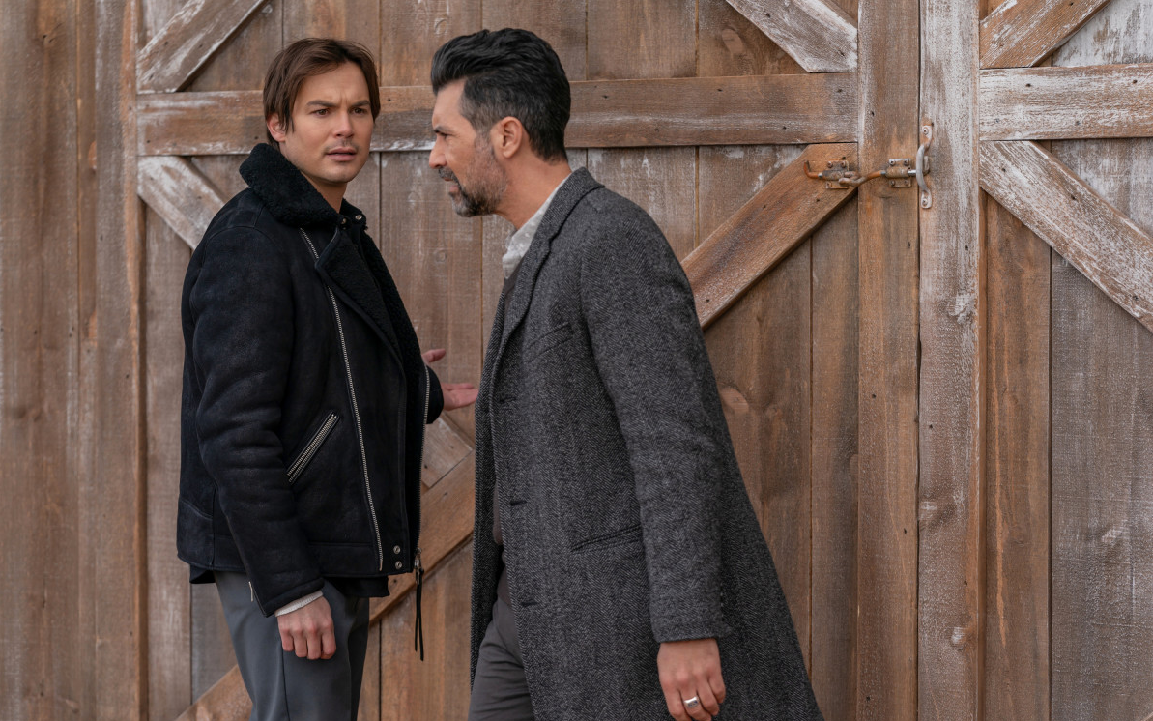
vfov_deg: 10.7
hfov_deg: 17.1
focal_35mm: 122
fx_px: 3834
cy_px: 339
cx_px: 576
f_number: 4.5
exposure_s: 1/500
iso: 160
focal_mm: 119
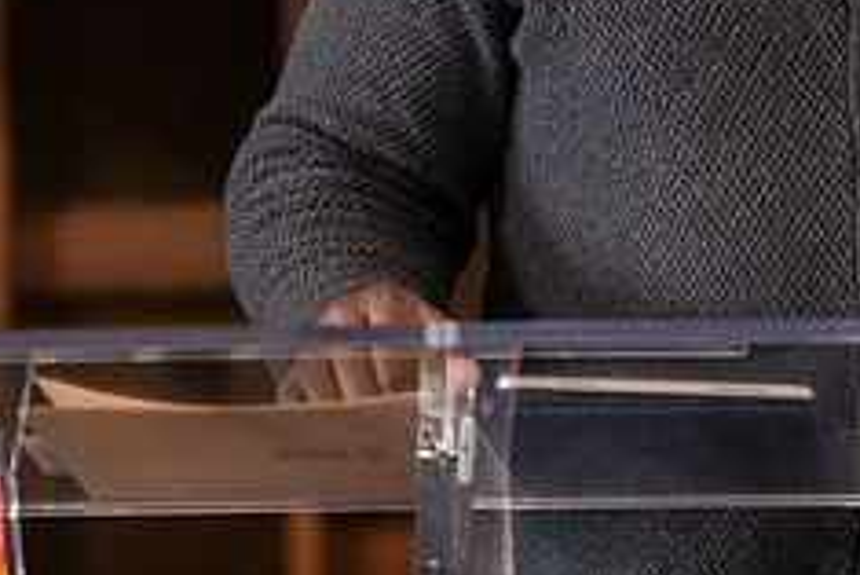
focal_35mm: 382
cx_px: 823
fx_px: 9131
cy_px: -104
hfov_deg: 5.4
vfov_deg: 3.6
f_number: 3.2
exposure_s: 1/200
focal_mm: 155
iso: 2500
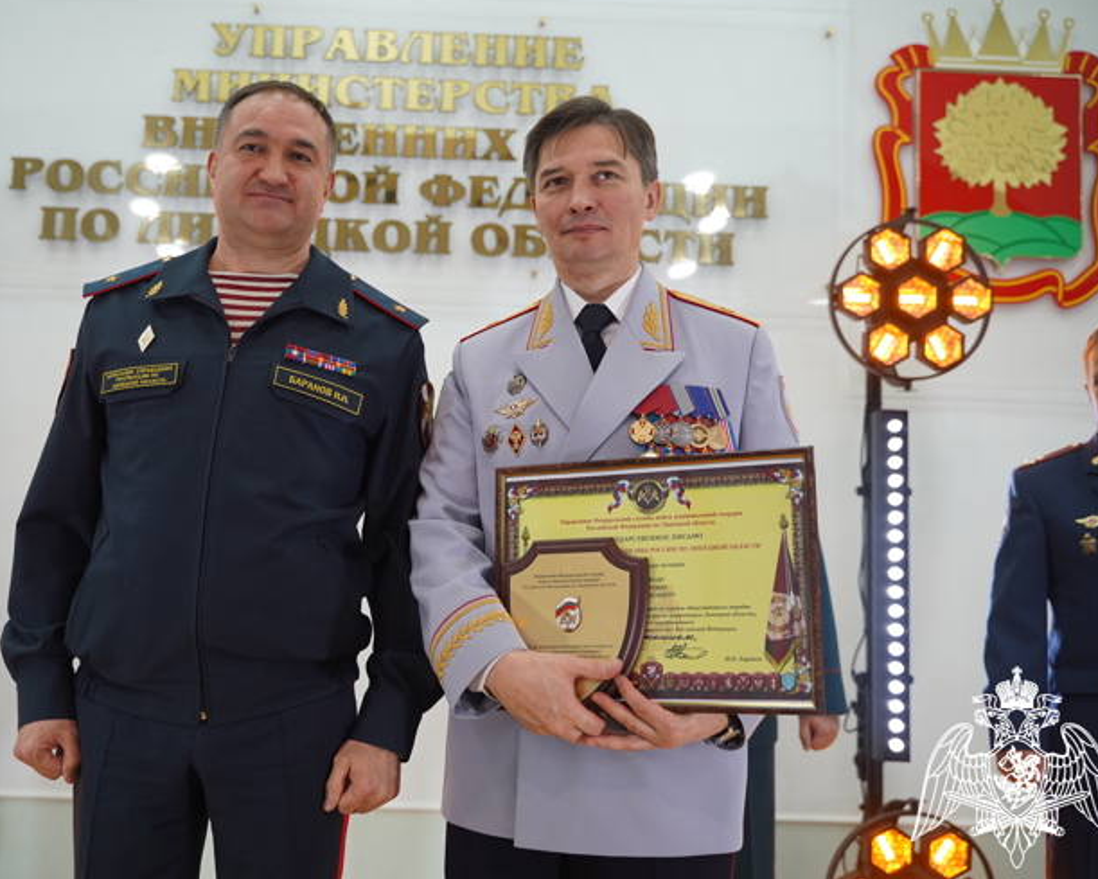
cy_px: 437
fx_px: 1235
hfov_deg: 47.8
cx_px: 467
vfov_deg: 39.2
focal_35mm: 38
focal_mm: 33
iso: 800
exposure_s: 1/250
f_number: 2.8
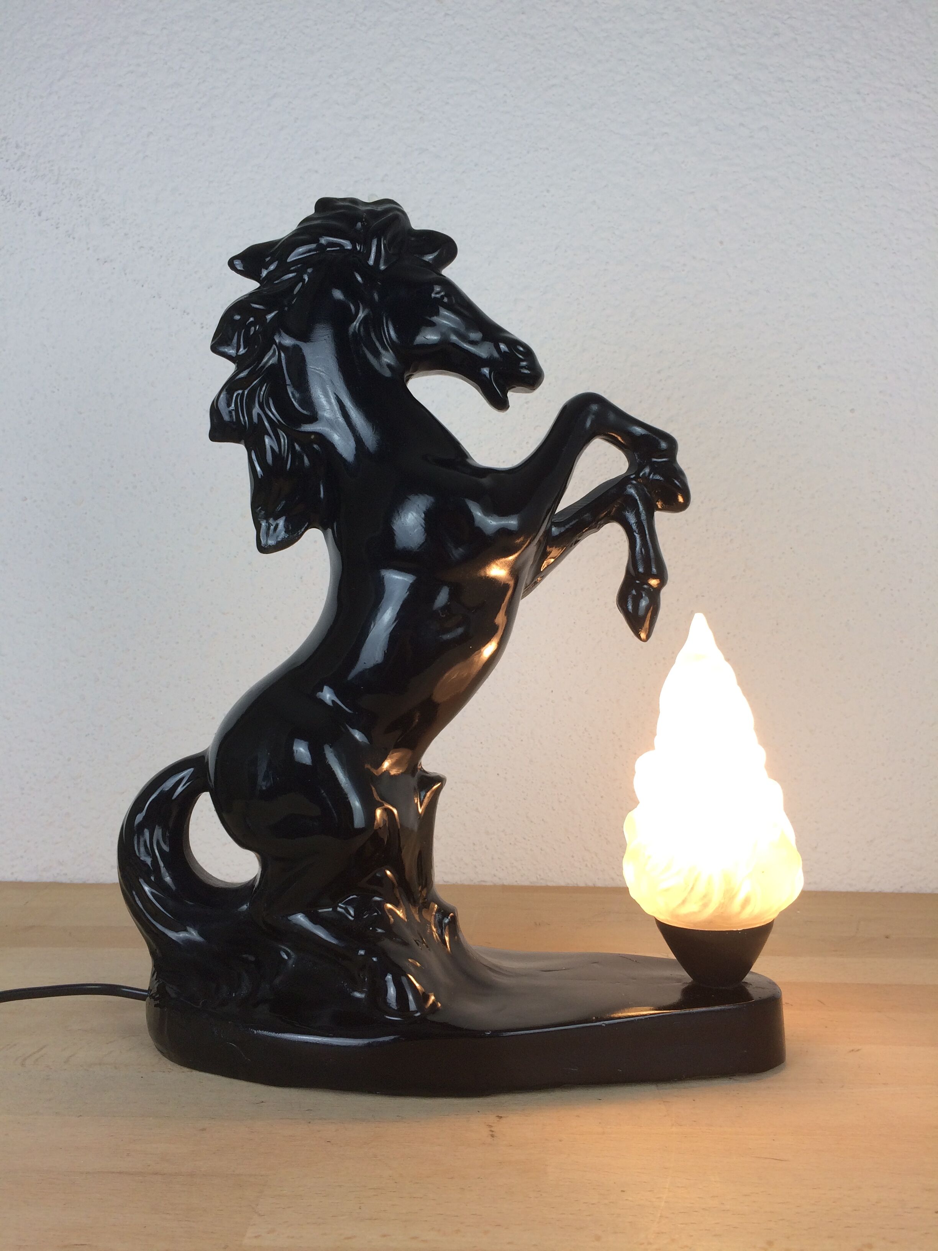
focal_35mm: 29
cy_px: 626
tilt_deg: -0.6
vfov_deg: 61.7
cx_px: 469
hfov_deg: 48.2
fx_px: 1048
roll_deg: +0.9
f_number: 2.2
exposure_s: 1/100
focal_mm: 4.15
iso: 50
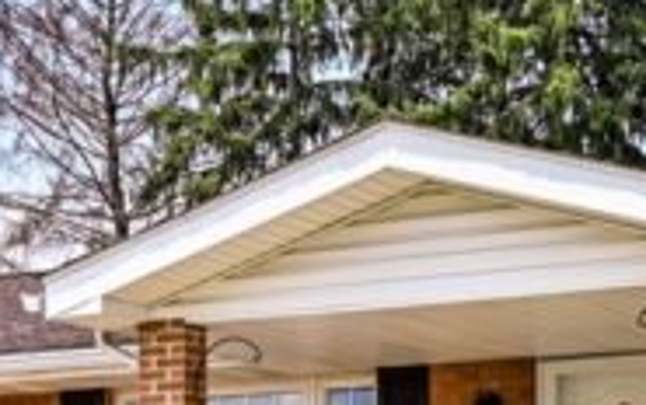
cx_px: 492
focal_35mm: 132
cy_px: 625
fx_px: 2326
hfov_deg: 15.7
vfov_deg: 9.6
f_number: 8
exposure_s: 1/160
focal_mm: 30
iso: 100
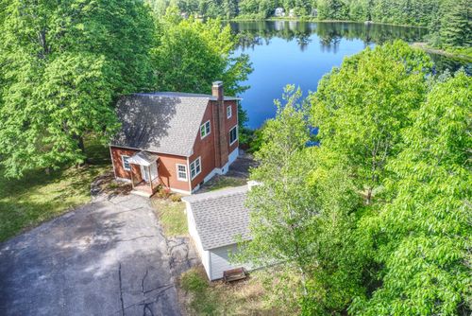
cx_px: 236
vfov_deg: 46.5
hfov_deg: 65.4
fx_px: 367
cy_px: 158
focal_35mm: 28
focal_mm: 10.3
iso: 100
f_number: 4.5
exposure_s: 1/160
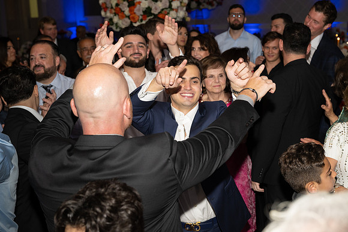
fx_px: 580
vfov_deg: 22.6
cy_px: 116
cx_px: 174
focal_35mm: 60
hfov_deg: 33.4
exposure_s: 1/100
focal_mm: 60
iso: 800
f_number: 5.6
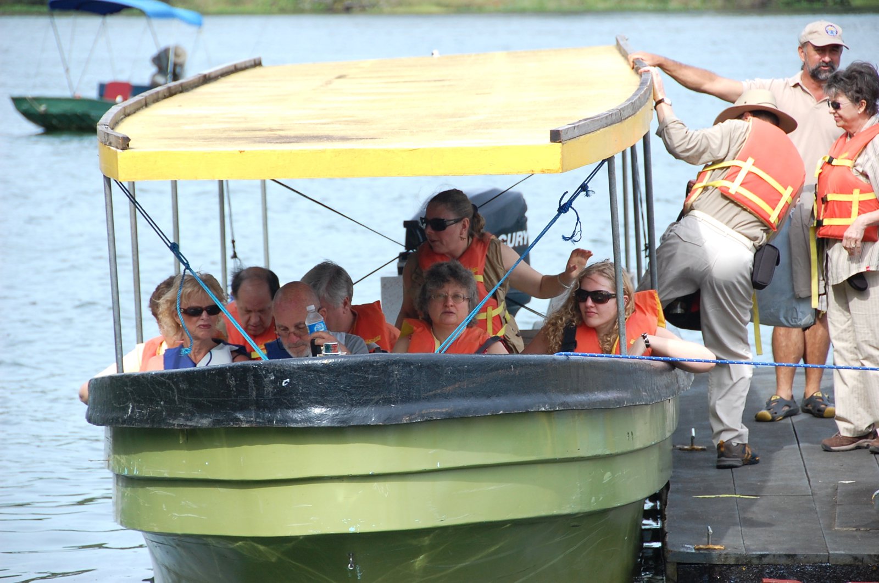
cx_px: 440
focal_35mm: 202
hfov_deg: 10.2
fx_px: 4936
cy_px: 292
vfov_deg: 6.8
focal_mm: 135
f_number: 5.6
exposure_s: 1/800
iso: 400
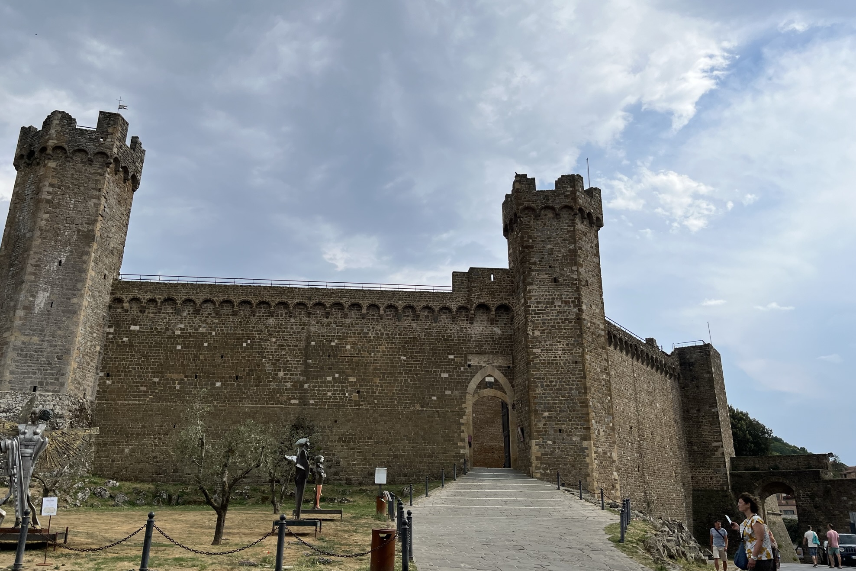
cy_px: 282
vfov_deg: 46.4
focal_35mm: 28
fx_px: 666
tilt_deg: +16.4
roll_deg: -0.8
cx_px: 416
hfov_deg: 65.5
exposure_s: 1/5076
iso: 50
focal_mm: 5.1
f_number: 1.6
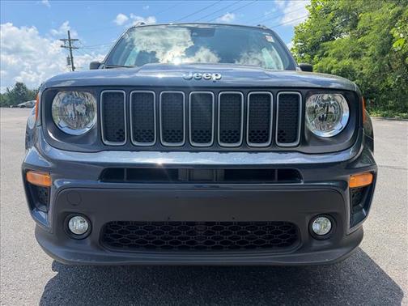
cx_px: 204
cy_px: 153
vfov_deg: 56.8
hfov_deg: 71.6
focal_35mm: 24
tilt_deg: -11.2
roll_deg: +2.2
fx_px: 283
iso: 100
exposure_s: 1/2232
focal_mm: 6.76
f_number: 1.78
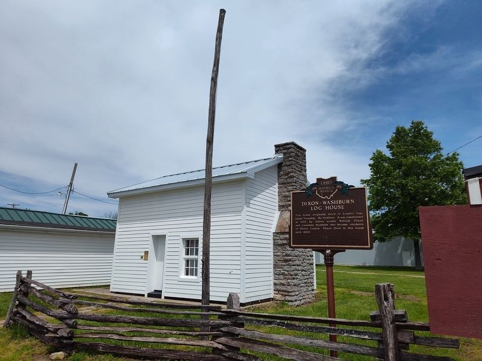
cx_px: 241
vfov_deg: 58.9
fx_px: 320
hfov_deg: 73.9
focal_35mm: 23
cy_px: 180
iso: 100
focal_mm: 5.56
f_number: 1.8
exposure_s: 1/2567
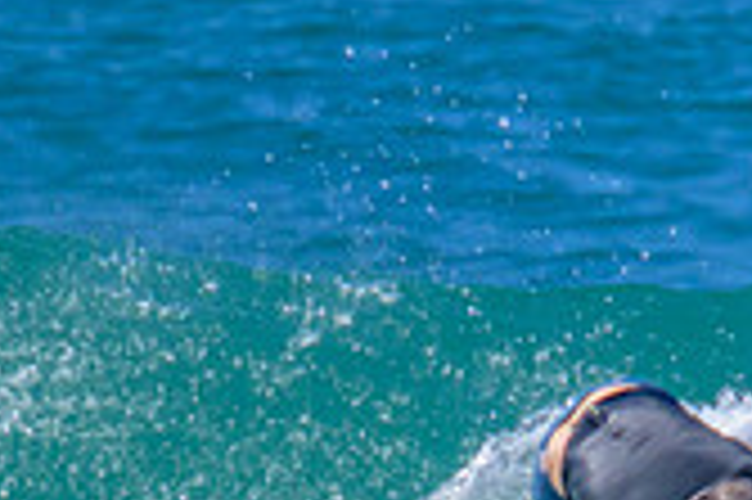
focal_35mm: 3815
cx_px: 1124
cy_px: 557
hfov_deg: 0.5
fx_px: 79612
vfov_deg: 0.4
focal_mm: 800
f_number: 11
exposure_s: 1/2000
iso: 1100
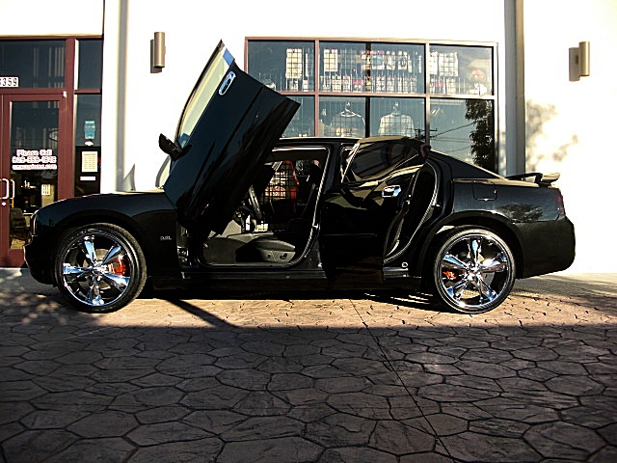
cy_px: 232
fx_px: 642
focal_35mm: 36
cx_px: 308
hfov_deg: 51.4
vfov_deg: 39.7
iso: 50
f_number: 2.8
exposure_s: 1/250
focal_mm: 6.3
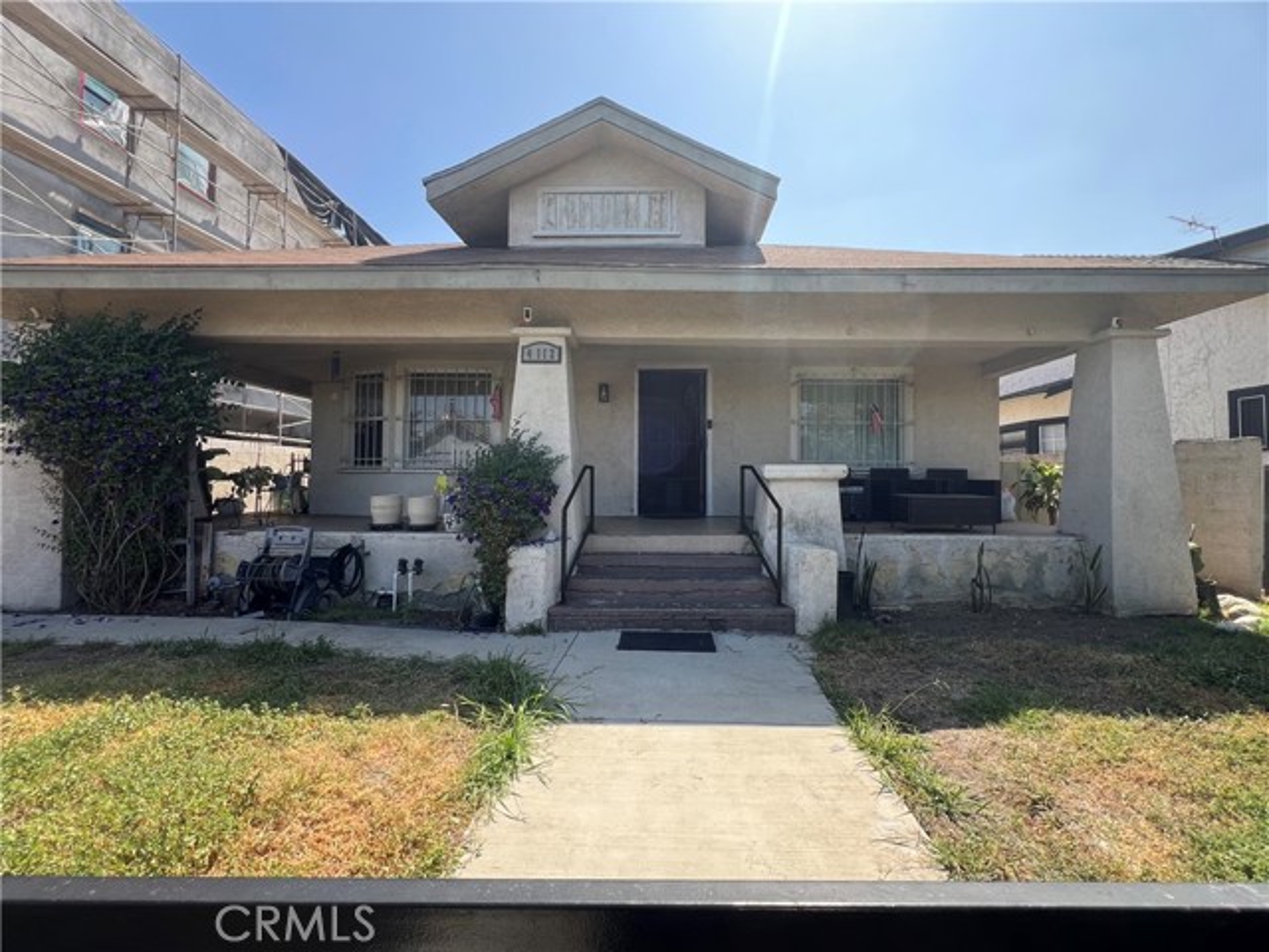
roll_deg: -2.6
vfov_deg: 89.9
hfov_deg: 106.2
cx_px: 634
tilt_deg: +0.9
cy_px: 476
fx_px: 477
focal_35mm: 13
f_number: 1.8
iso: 32
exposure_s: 1/319
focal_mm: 1.57
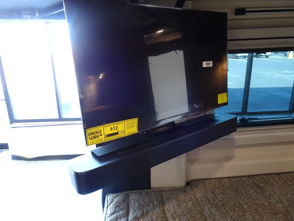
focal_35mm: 24
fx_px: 204
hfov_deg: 71.6
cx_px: 147
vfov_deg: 56.8
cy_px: 110
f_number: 3.5
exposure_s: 1/30
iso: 640
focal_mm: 4.1
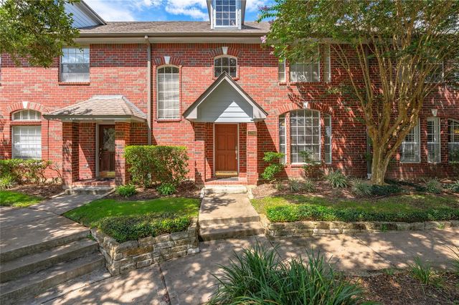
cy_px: 152
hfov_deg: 96.8
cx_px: 230
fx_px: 204
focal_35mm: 16
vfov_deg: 73.7
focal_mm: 16
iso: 125
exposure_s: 1/100
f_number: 11
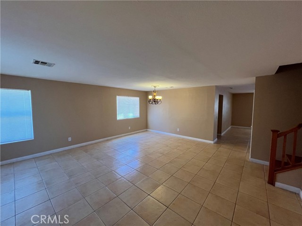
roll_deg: +0.1
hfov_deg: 106.2
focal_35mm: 13
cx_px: 151
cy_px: 113
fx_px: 113
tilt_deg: -4.5
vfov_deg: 89.9
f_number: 1.8
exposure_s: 1/120
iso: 125
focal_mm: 1.57
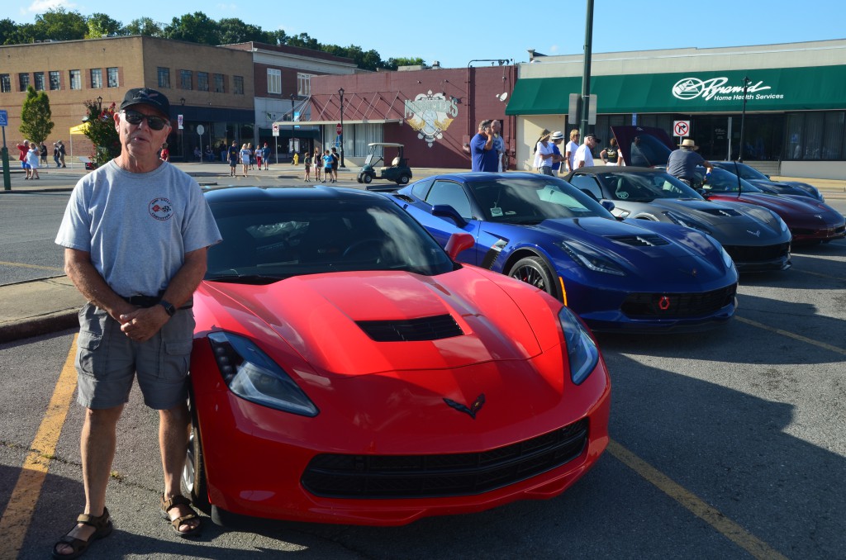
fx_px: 844
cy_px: 280
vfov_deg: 36.7
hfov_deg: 53.2
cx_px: 423
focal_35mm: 36
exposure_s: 1/125
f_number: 11
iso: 200
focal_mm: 24
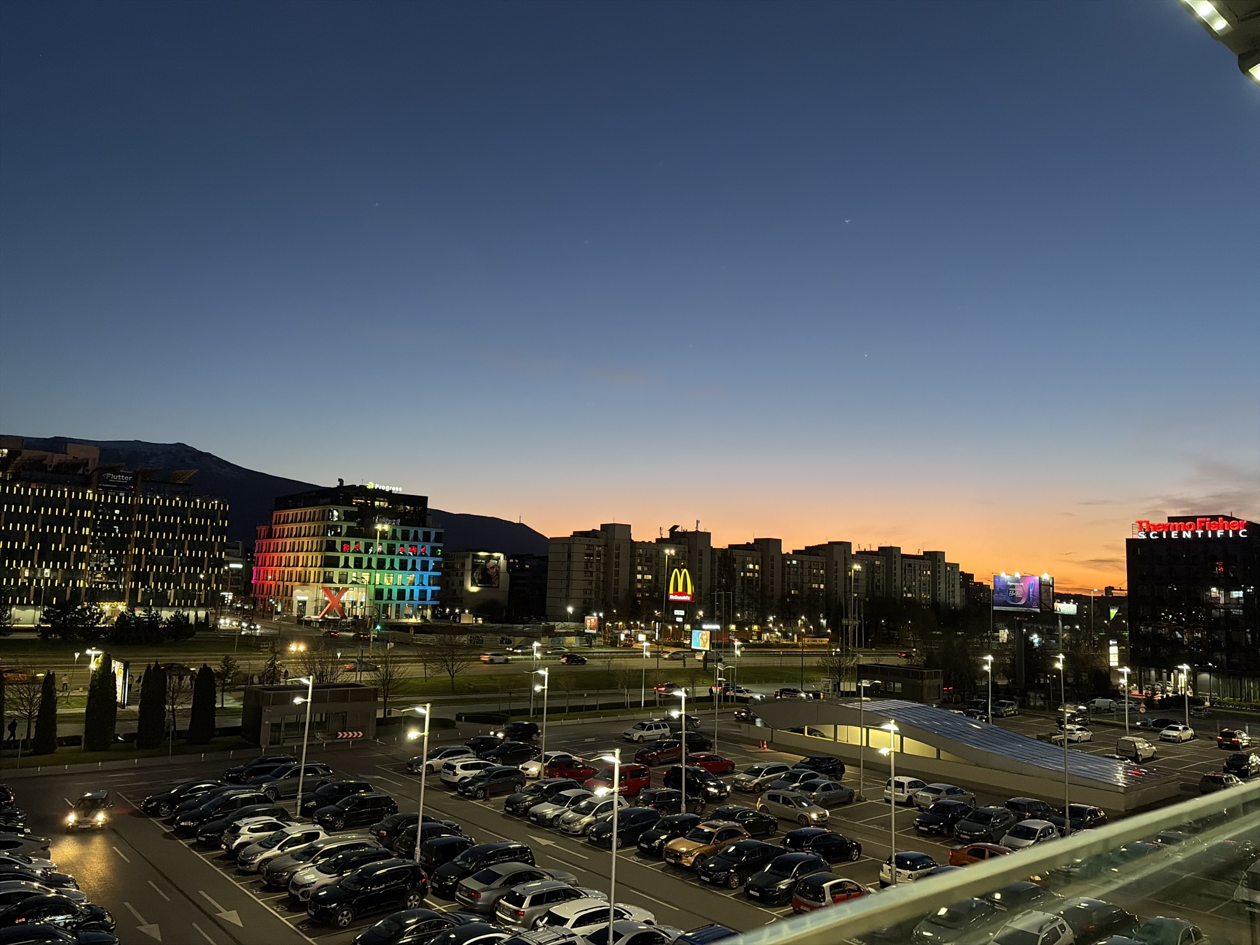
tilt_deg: +7.4
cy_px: 472
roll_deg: -2.7
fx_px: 946
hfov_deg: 67.3
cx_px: 630
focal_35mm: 26
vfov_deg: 53.1
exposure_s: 1/41
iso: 400
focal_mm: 5.96
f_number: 1.6
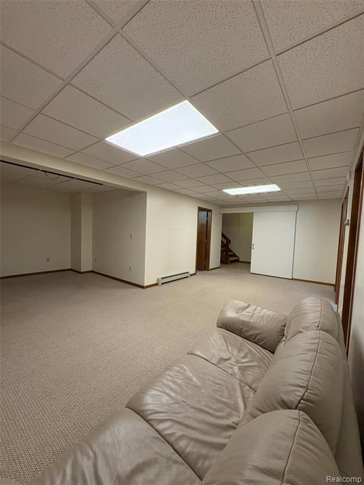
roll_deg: -2.5
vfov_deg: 102.1
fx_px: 196
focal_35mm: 14
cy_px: 242
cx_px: 182
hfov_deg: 85.7
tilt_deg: -2.6
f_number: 2.2
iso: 320
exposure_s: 1/120
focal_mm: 2.22
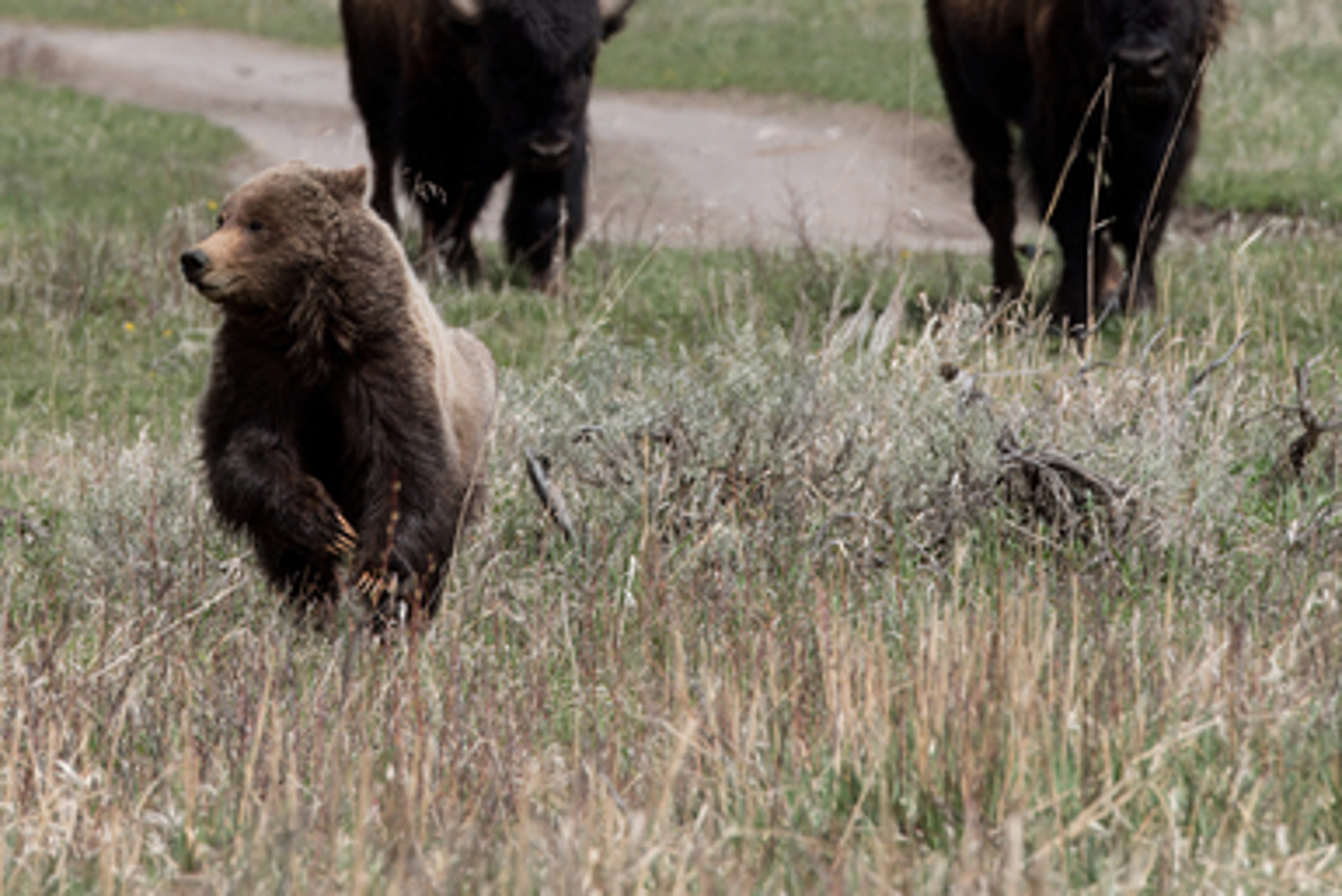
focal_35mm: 727
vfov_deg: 1.9
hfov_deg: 2.8
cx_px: 558
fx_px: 27110
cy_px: 338
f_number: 13
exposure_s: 1/1250
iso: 1000
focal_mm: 500
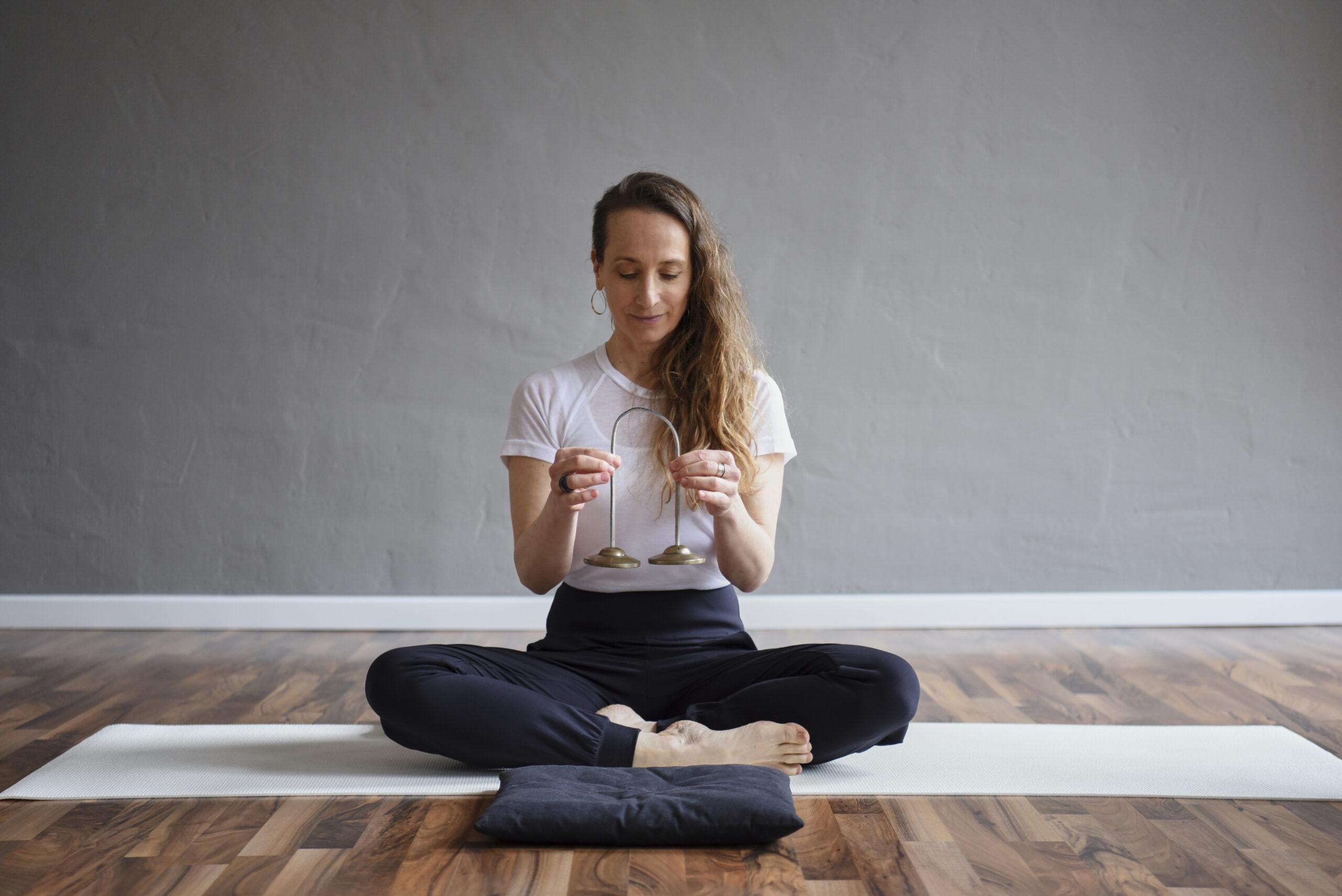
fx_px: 2312
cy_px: 448
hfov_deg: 32.4
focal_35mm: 62
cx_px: 671
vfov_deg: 21.9
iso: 640
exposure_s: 1/125
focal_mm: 62
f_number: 2.8
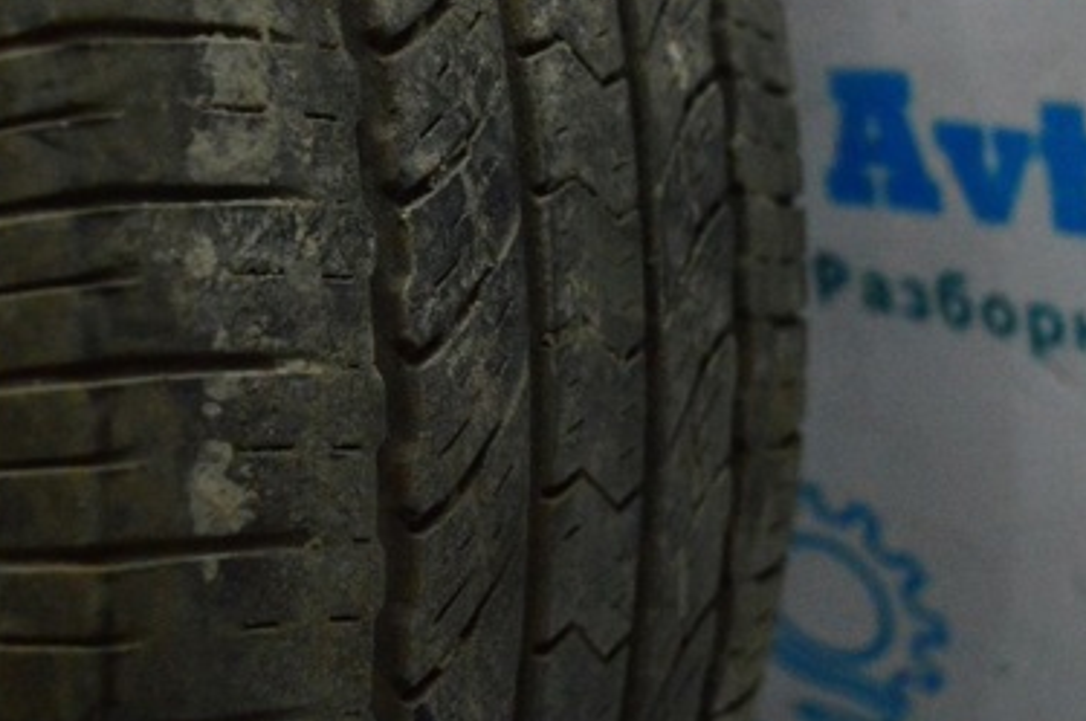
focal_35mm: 59
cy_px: 204
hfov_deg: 33.8
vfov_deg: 22.8
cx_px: 379
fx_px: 1773
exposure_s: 1/1000
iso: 6400
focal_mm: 23
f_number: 3.8
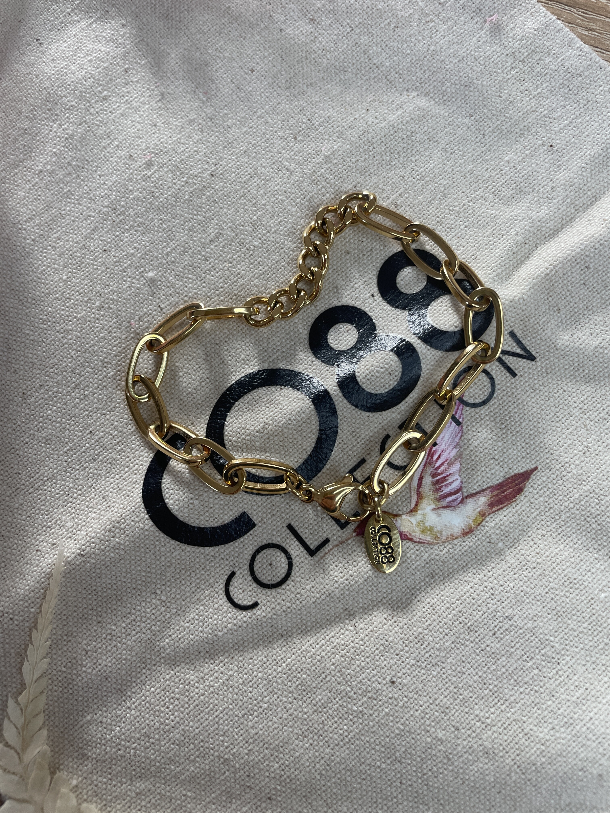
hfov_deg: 53.1
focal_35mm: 26
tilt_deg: -79.4
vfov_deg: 67.3
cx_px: 305
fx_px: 611
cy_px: 406
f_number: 1.6
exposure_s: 1/121
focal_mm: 4.2
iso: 80
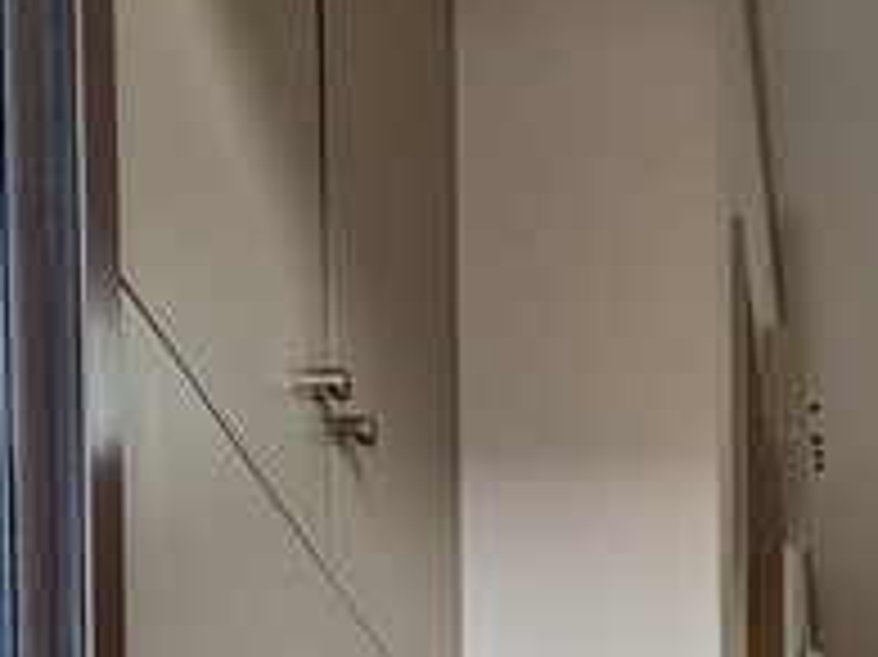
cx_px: 932
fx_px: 1749
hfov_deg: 26.3
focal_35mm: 69
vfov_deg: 15.5
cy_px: 1418
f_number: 2.2
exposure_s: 1/442
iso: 49
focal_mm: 1.83
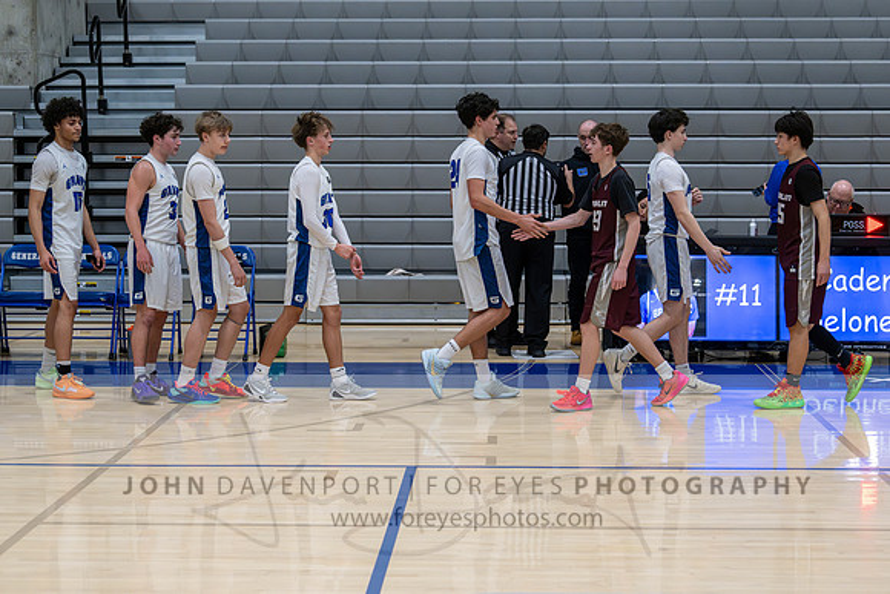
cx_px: 433
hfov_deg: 26.0
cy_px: 297
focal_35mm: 78
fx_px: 1924
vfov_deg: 17.5
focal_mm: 70
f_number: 4
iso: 6400
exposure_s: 1/1000
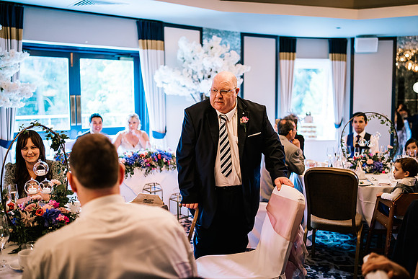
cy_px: 140
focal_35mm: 36
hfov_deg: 53.6
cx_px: 209
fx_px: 414
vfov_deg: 37.3
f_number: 1.4
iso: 800
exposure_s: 1/500
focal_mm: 35
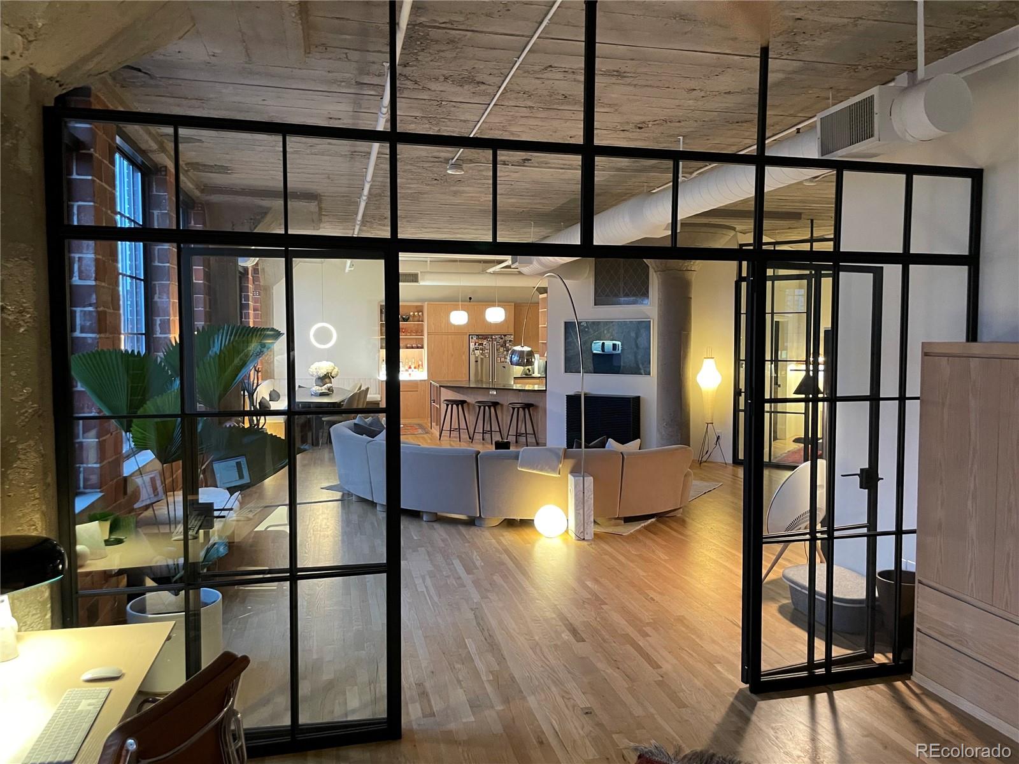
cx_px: 510
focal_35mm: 26
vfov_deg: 53.1
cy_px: 382
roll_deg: +0.2
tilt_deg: -3.1
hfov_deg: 67.3
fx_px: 765
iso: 400
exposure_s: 1/31
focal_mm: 4.2
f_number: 1.6
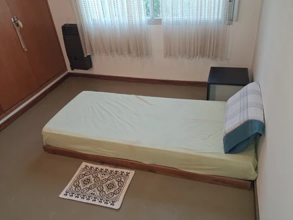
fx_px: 229
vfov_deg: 51.4
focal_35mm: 27
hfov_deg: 65.3
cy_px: 110
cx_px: 146
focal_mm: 4
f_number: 1.8
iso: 250
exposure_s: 1/100
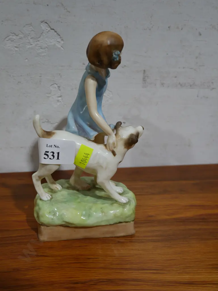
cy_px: 146
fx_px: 319
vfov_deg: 49.0
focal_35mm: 38
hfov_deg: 37.7
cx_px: 109
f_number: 4.1
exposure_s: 1/60
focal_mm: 19
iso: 200
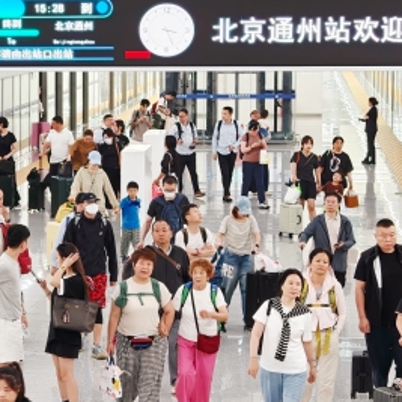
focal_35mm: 181
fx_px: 2378
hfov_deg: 9.6
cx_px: -56
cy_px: 266
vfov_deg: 9.7
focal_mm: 16.53
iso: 640
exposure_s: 1/50
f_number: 2.1
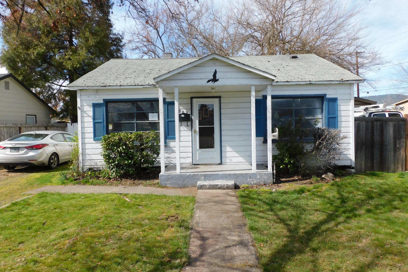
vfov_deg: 51.3
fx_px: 283
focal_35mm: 25
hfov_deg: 71.5
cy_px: 133
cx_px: 204
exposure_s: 1/800
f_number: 3.3
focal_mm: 4.3
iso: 125
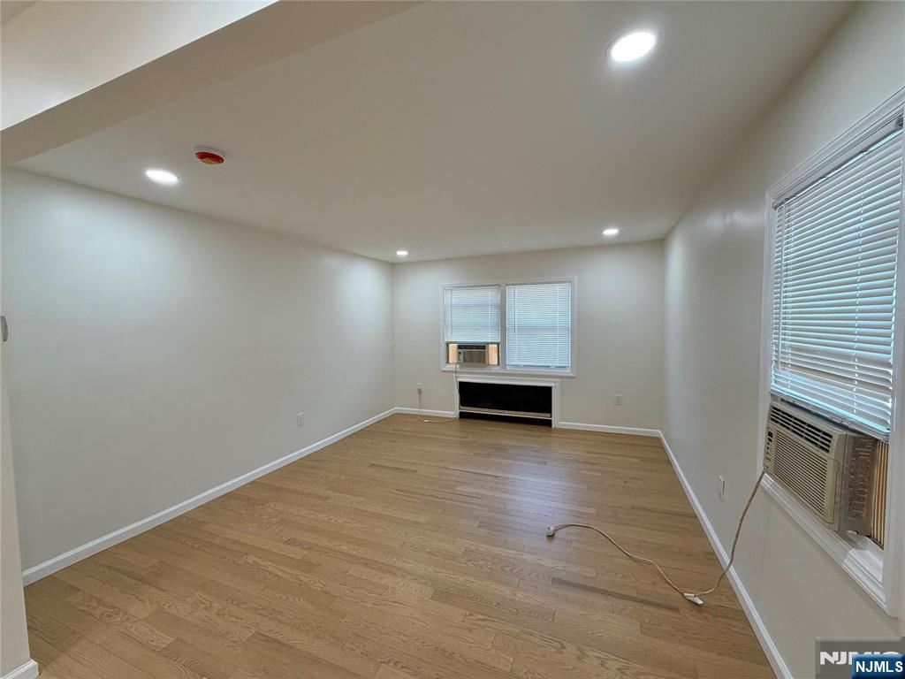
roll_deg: +1.2
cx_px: 452
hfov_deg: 102.1
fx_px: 366
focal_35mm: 14
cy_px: 340
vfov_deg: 85.7
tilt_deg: -2.7
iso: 125
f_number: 2.2
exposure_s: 1/120
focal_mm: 2.22
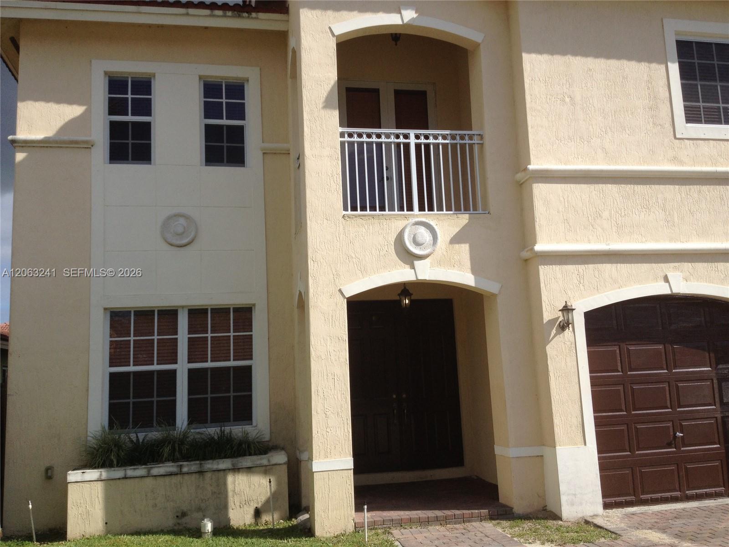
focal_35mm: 35
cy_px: 274
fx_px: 737
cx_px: 364
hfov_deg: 52.6
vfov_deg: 40.7
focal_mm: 4.28
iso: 50
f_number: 2.4
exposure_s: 1/2513
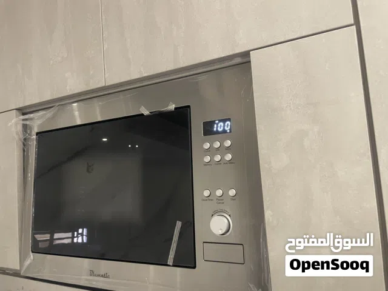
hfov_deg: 67.3
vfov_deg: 53.1
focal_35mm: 26
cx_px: 194
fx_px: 291
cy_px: 146
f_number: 1.6
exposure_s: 1/33
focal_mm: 4.2
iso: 400
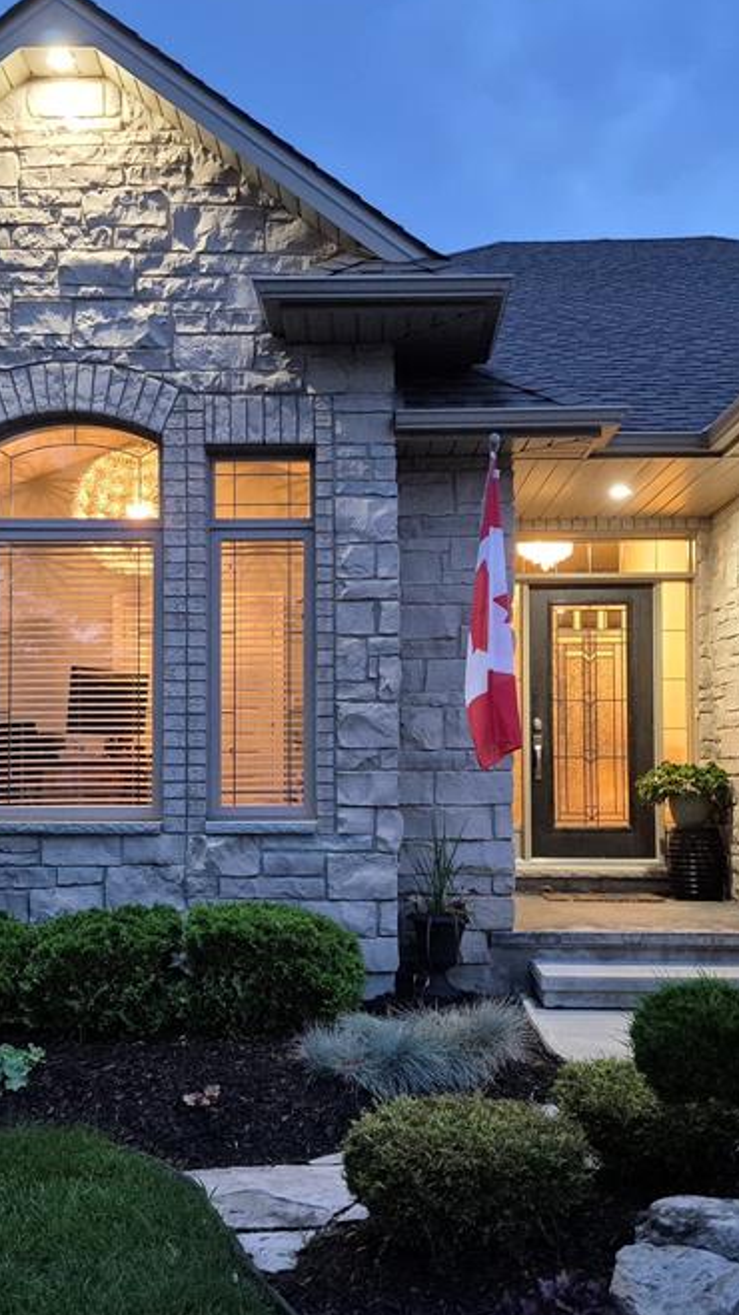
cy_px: 707
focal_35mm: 39
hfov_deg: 30.4
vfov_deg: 51.6
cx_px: 302
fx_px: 1359
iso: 1600
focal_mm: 5.4
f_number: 1.8
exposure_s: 1/60
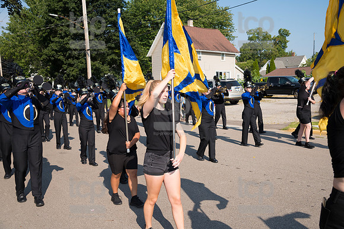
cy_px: 114
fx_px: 296
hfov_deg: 60.3
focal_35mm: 31
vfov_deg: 42.3
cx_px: 172
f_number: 6.3
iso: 320
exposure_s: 1/800
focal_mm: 31
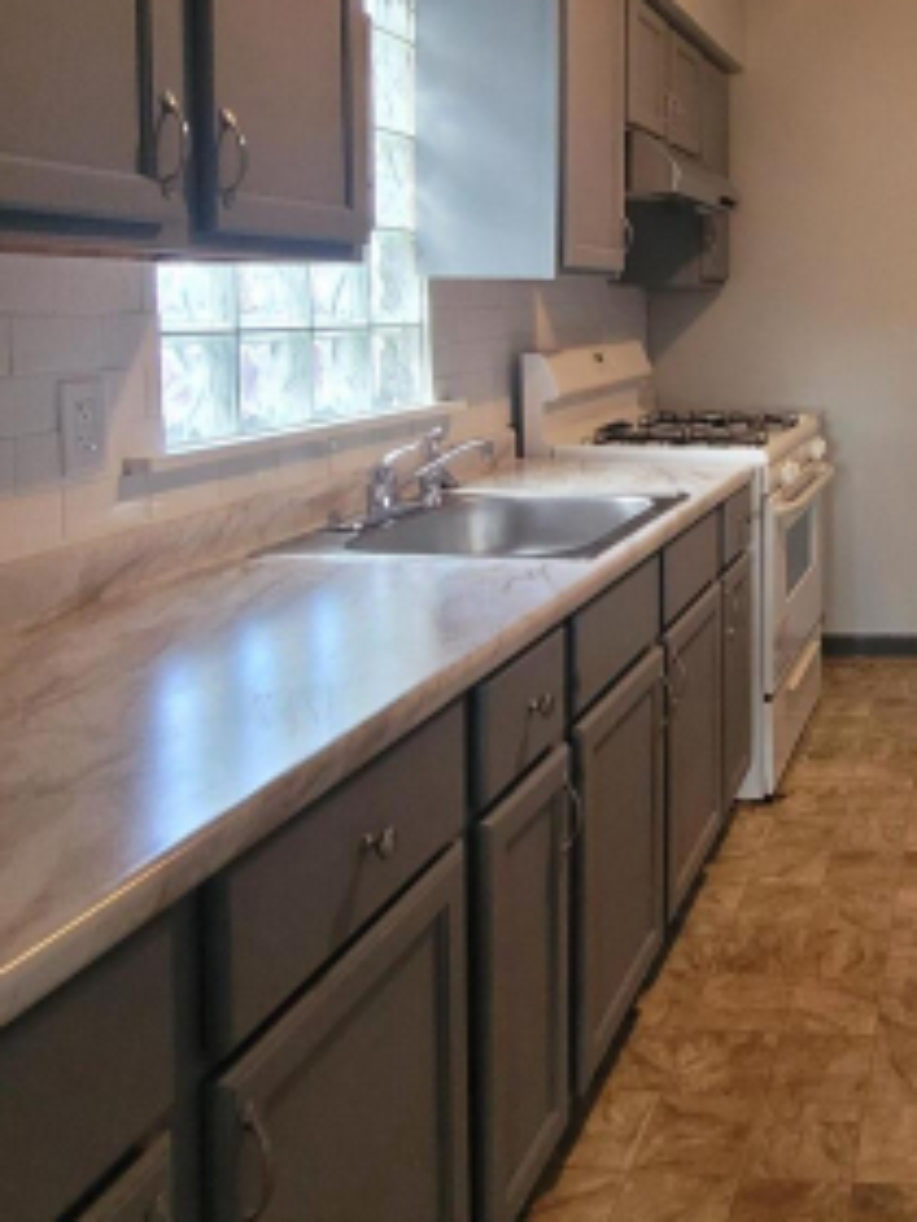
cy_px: 316
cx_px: 930
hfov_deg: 39.7
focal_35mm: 31
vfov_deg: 55.7
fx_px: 1095
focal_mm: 1.74
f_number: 2.2
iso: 400
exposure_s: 1/39
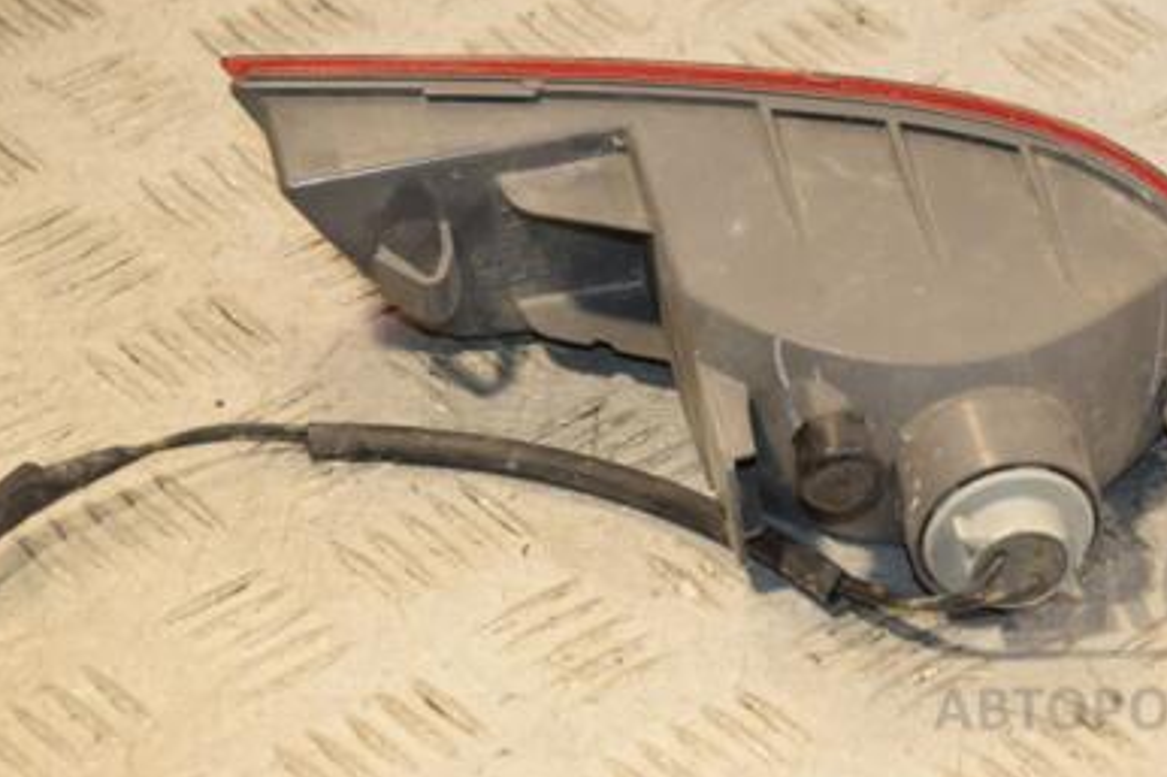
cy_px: 181
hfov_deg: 13.3
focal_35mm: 154
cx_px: 877
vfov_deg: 8.9
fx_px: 4990
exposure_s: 1/200
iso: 800
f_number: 7.1
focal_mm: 66
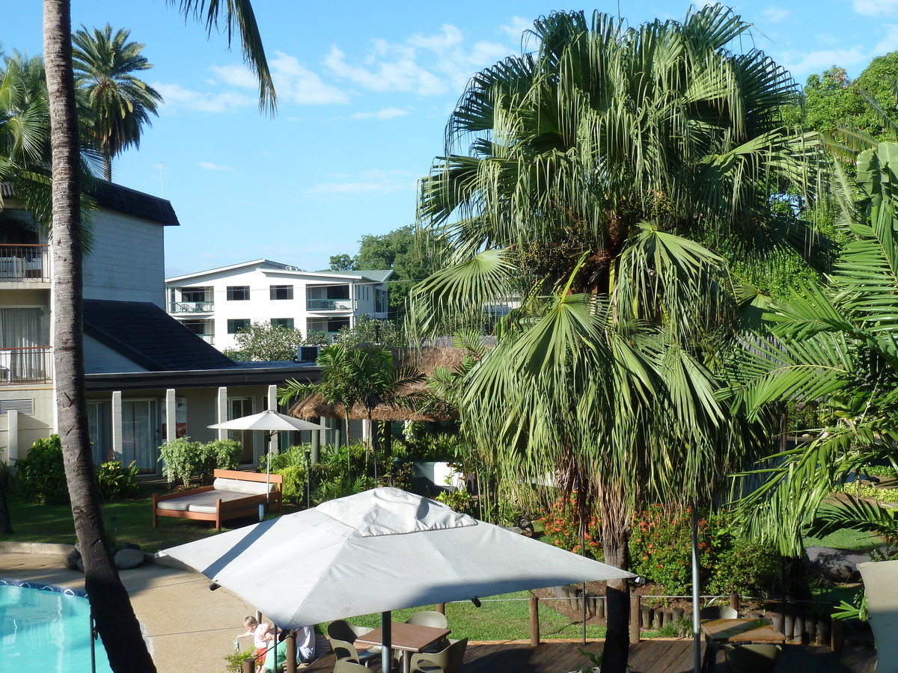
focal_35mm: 42
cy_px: 336
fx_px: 1090
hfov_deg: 44.8
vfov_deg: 34.3
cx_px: 449
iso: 80
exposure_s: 1/320
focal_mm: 6.9
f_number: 4
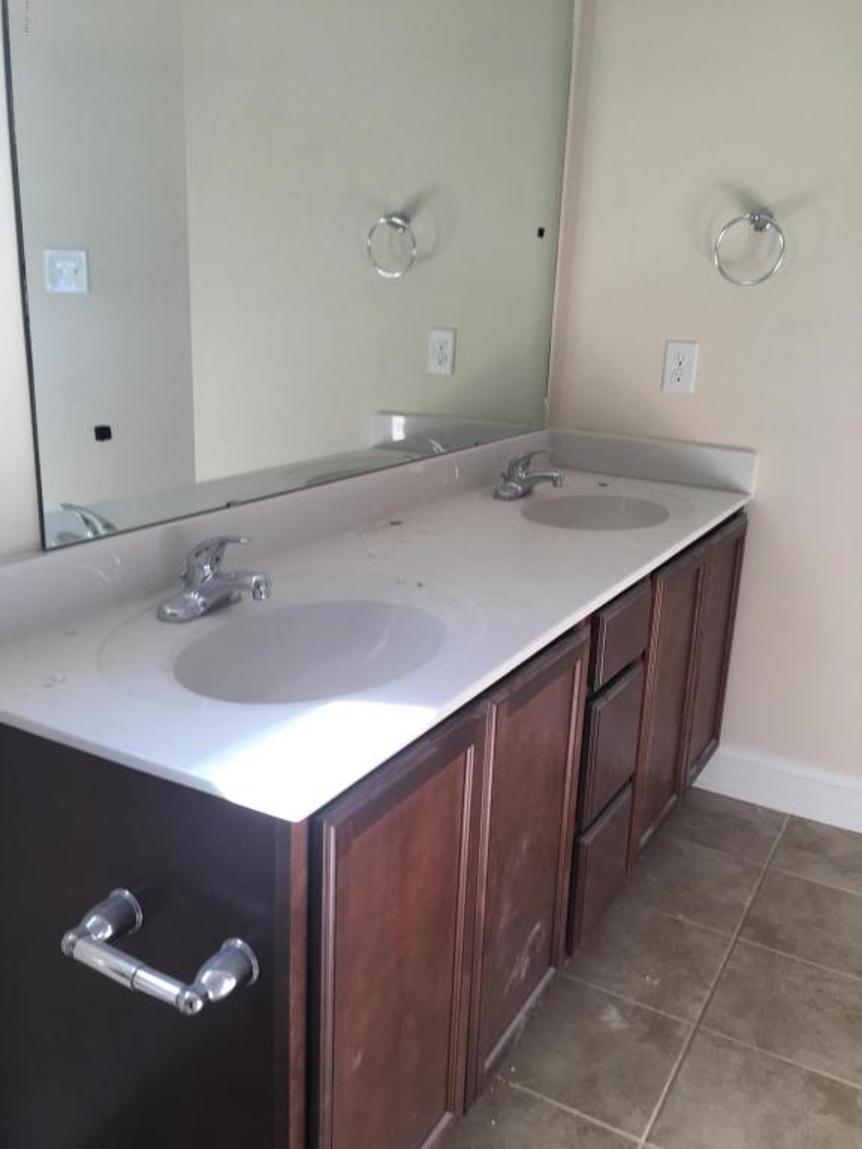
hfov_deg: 48.2
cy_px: 574
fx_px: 963
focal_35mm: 29
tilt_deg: -16.7
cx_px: 431
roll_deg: -2.1
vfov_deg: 61.7
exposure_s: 1/60
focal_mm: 4.15
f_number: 2.2
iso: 32
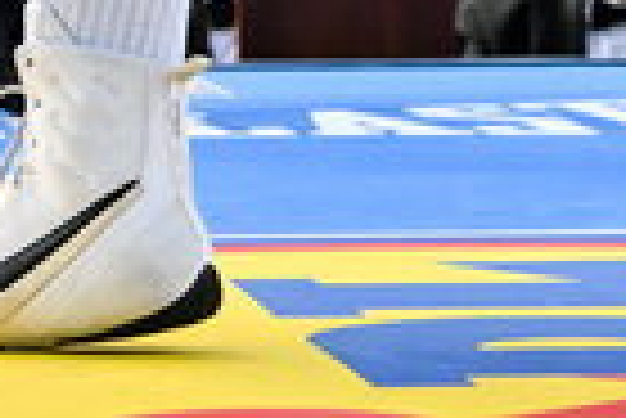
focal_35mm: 279
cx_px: -248
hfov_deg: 7.3
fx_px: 4856
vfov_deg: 4.7
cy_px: -960
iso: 1000
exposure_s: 1/2500
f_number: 3.2
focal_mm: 38
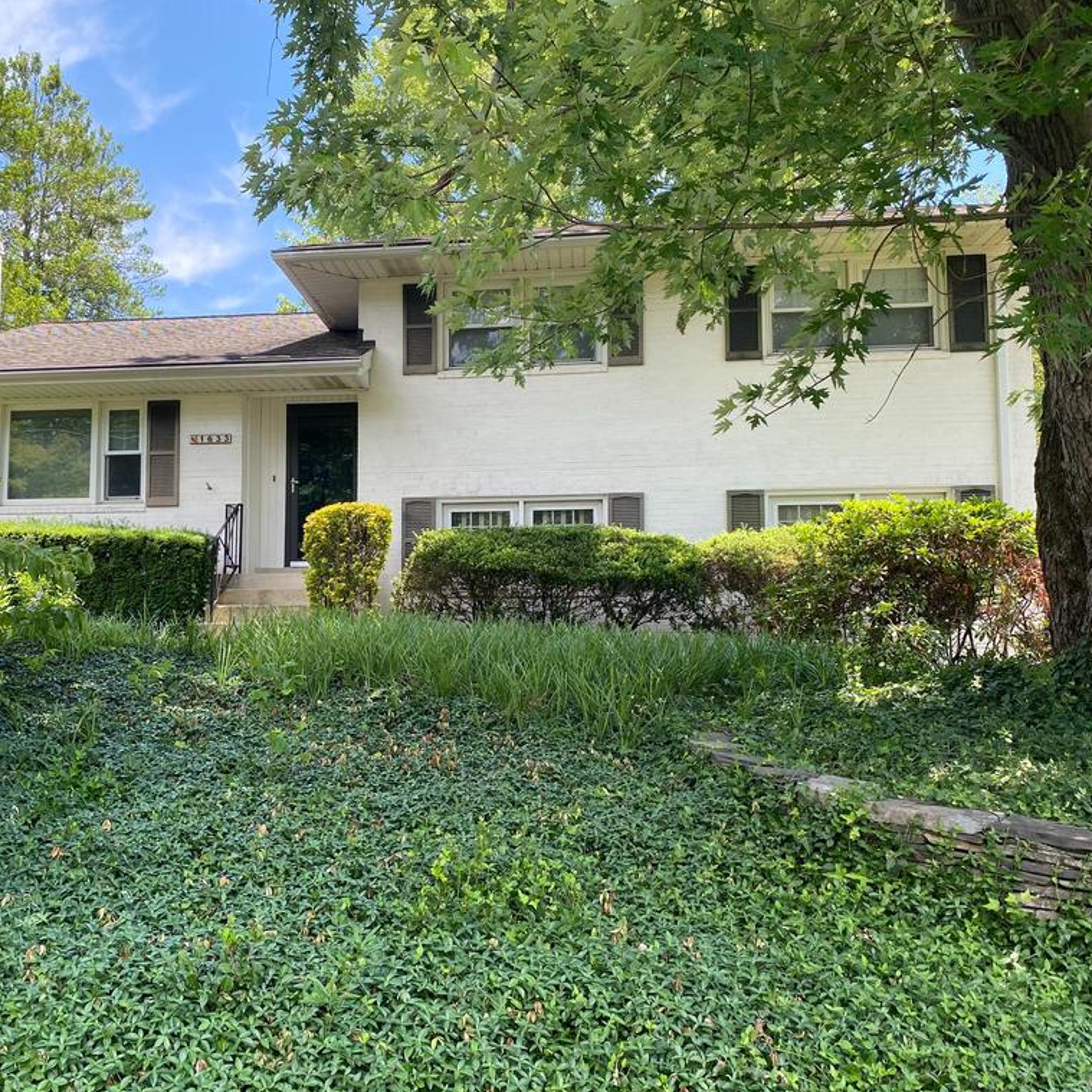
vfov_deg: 52.5
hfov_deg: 52.3
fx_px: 1106
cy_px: 545
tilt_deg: +6.5
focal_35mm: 31
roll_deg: -0.3
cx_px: 459
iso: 32
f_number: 1.8
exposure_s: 1/411
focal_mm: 4.25
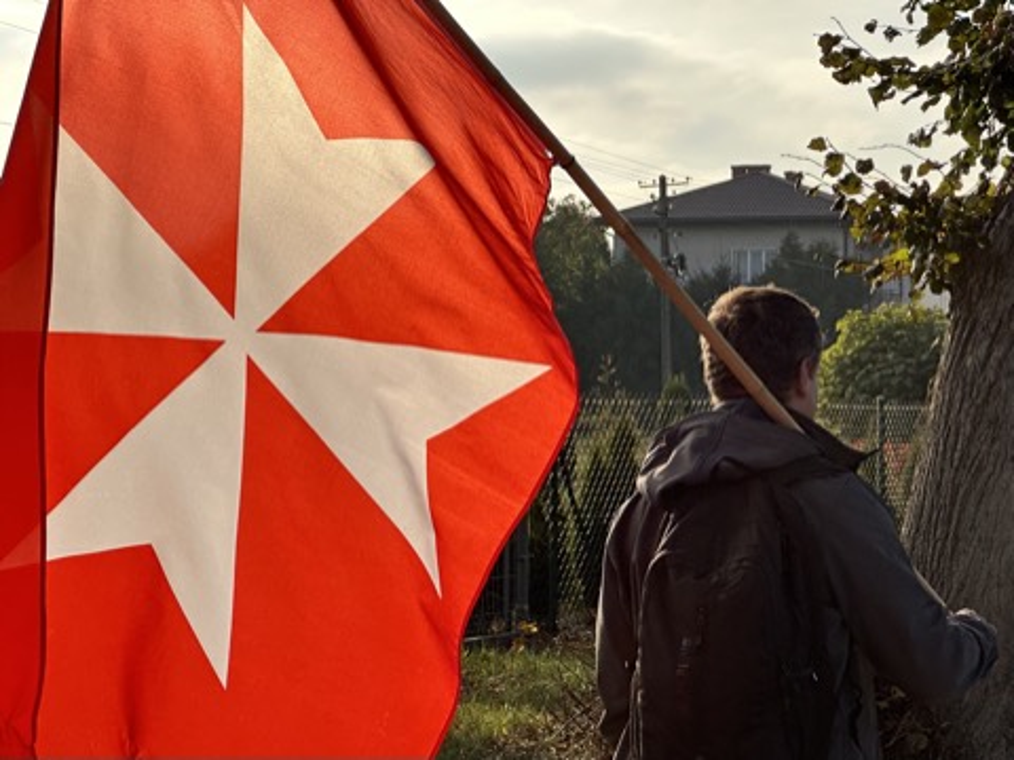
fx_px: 2256
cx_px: 507
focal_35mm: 77
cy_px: 380
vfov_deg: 19.1
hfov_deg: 25.3
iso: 32
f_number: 2.8
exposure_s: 1/637
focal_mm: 9
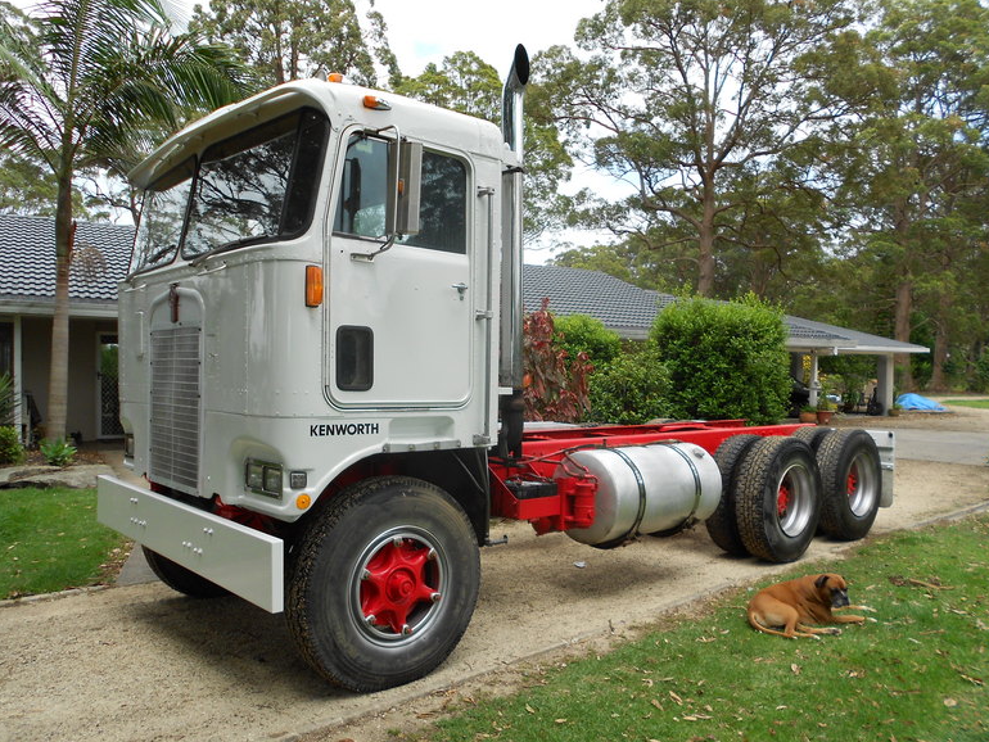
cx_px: 509
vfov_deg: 51.4
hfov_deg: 65.3
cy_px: 377
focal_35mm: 27
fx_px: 772
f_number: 3.2
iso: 80
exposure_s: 1/400
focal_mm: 4.6
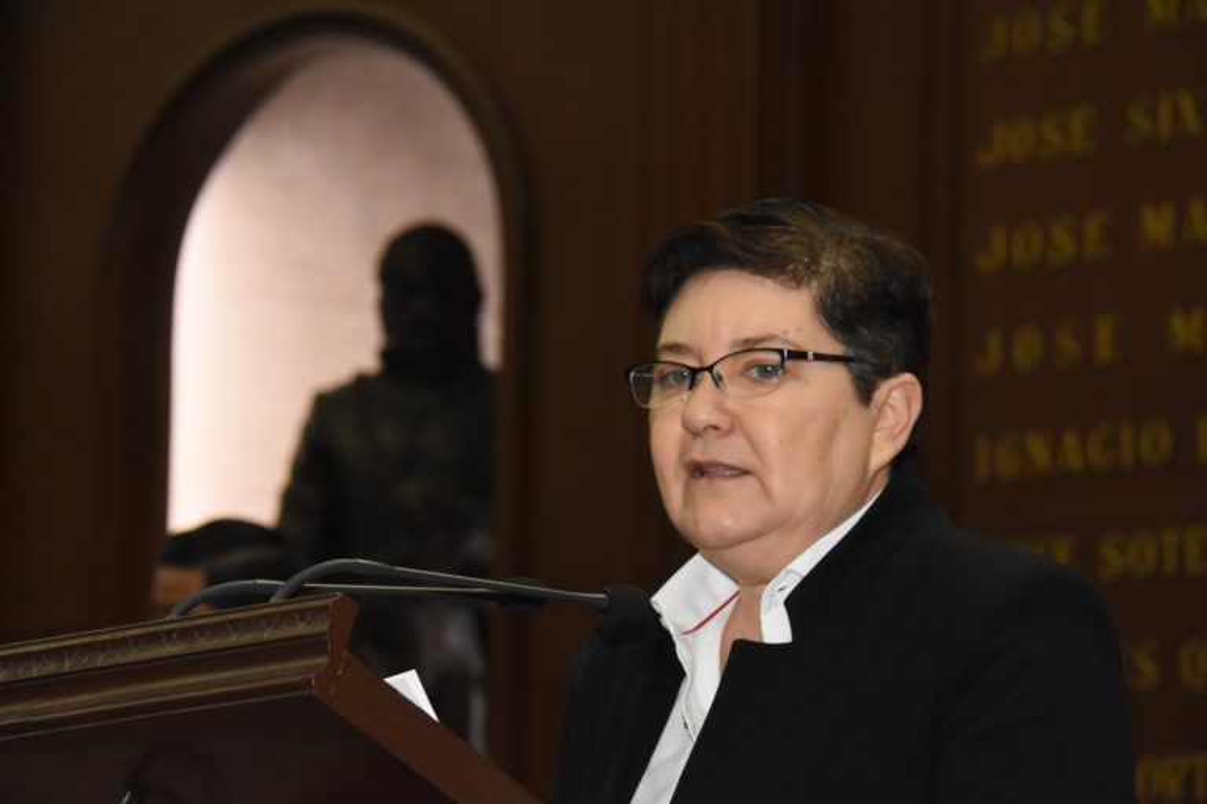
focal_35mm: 180
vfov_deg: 7.6
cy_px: 402
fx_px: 6035
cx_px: 604
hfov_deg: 11.4
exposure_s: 1/50
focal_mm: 120
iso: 2500
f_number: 7.1
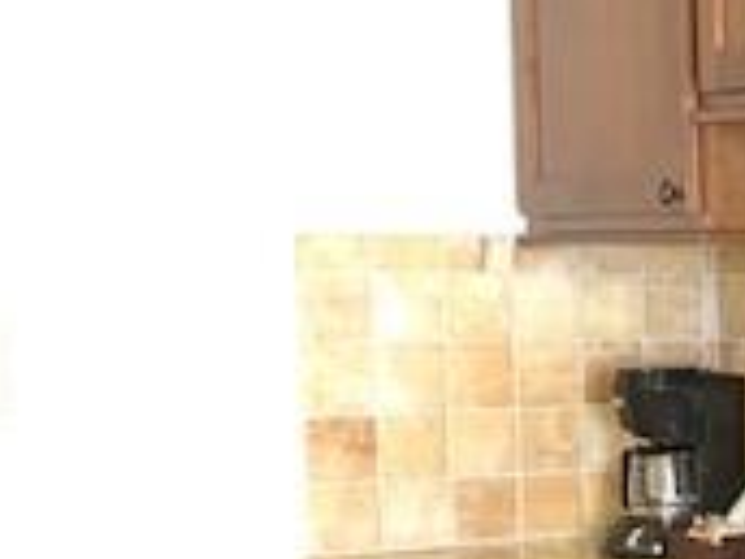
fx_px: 2088
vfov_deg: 15.0
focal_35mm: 97
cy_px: 542
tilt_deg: -6.3
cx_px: 1334
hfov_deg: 16.8
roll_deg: -1.0
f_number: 1.8
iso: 200
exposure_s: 1/60
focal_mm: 4.25
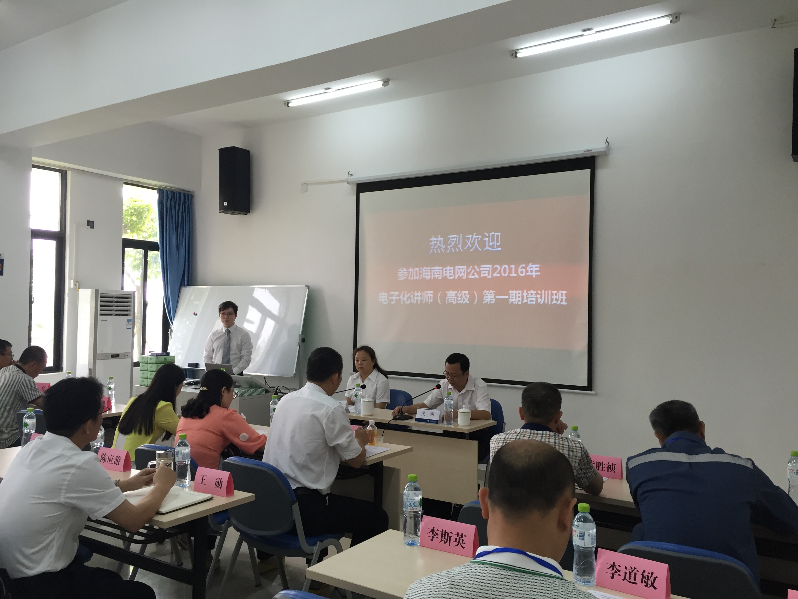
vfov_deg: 48.2
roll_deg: -2.3
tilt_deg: +1.0
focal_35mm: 29
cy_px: 300
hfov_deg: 61.7
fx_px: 669
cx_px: 399
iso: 32
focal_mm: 4.15
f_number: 2.2
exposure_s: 1/33
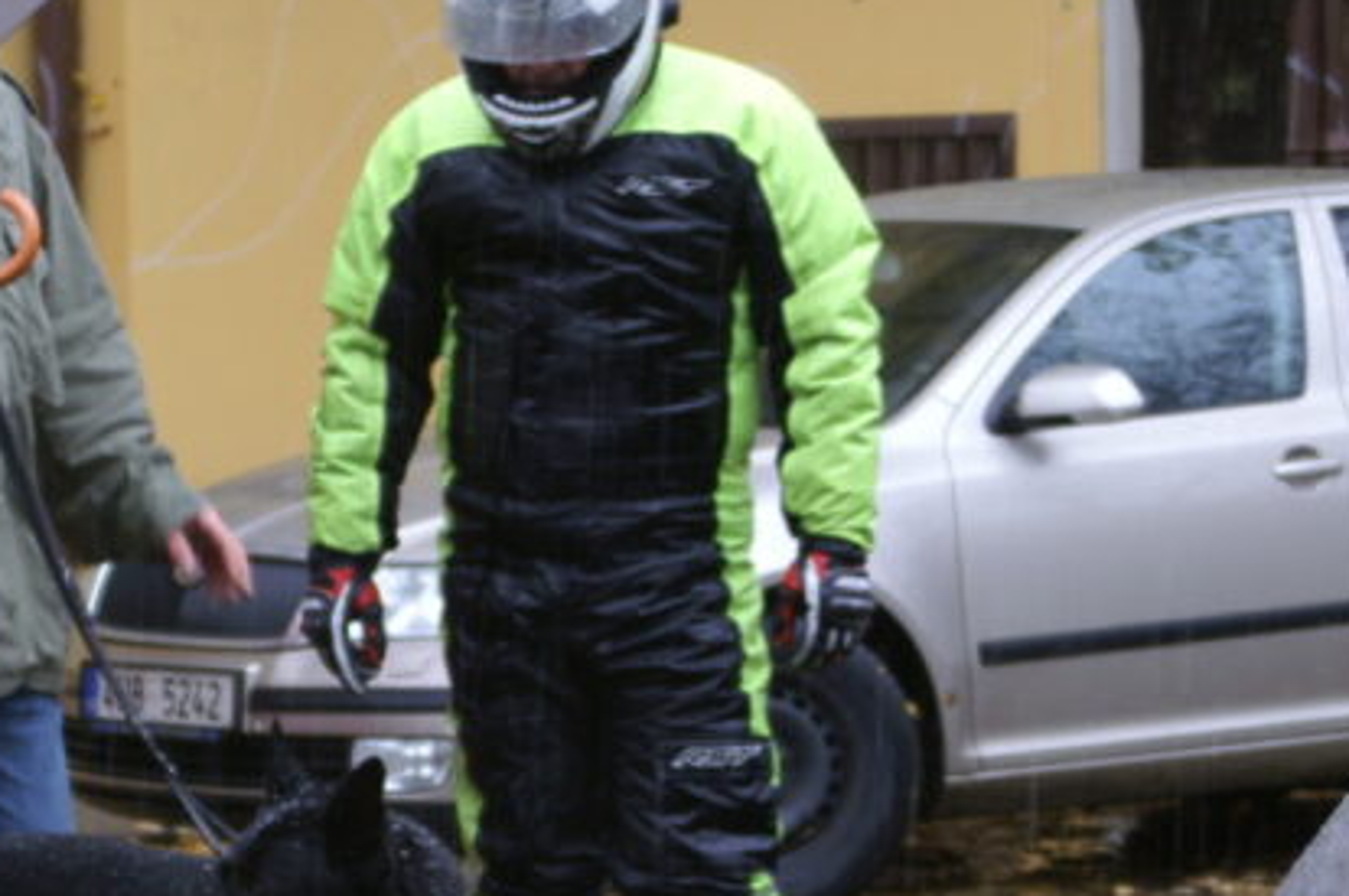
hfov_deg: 10.5
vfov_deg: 7.0
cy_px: 484
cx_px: 222
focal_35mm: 195
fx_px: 7298
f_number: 5.6
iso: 400
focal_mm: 70
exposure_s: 1/25
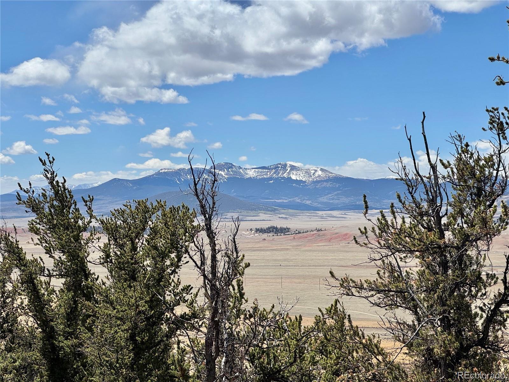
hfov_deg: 25.3
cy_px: 191
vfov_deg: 19.1
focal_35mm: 77
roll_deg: +0.1
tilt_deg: +0.2
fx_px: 1132
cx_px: 254
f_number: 2.8
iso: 25
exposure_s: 1/1845
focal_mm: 9
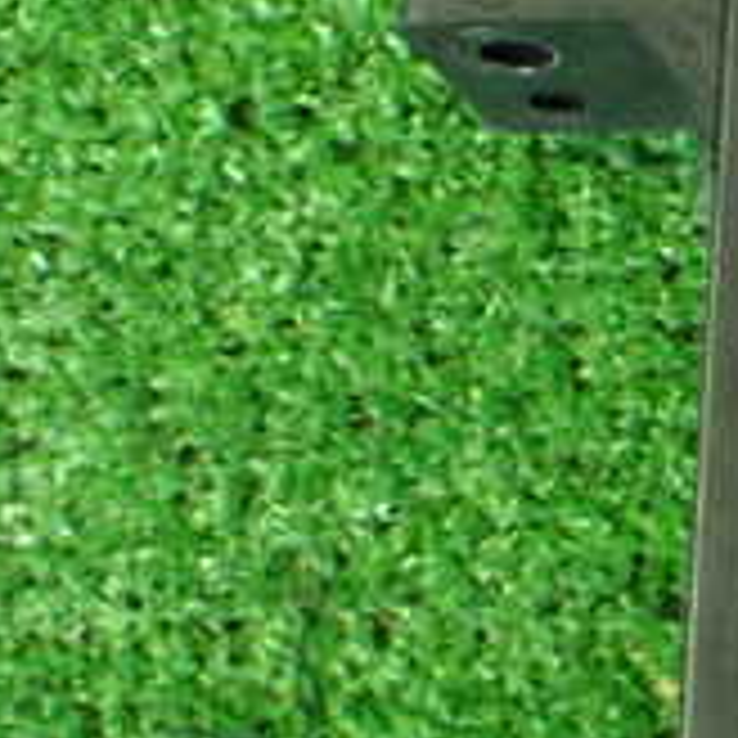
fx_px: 2340
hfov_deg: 16.3
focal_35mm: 97
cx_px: 1112
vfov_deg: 17.9
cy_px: 504
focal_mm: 5.4
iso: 1000
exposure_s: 1/30
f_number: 2.3
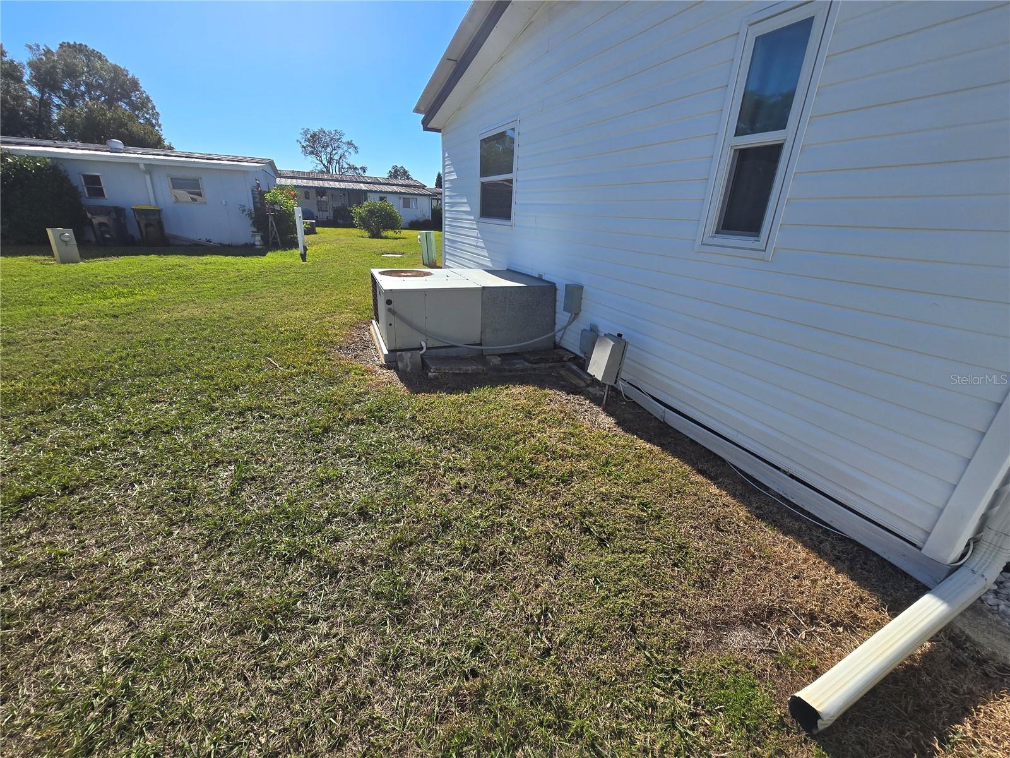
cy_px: 379
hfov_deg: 106.2
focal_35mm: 13
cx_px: 505
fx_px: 379
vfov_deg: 89.9
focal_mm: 2.2
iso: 50
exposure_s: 1/2586
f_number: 2.2
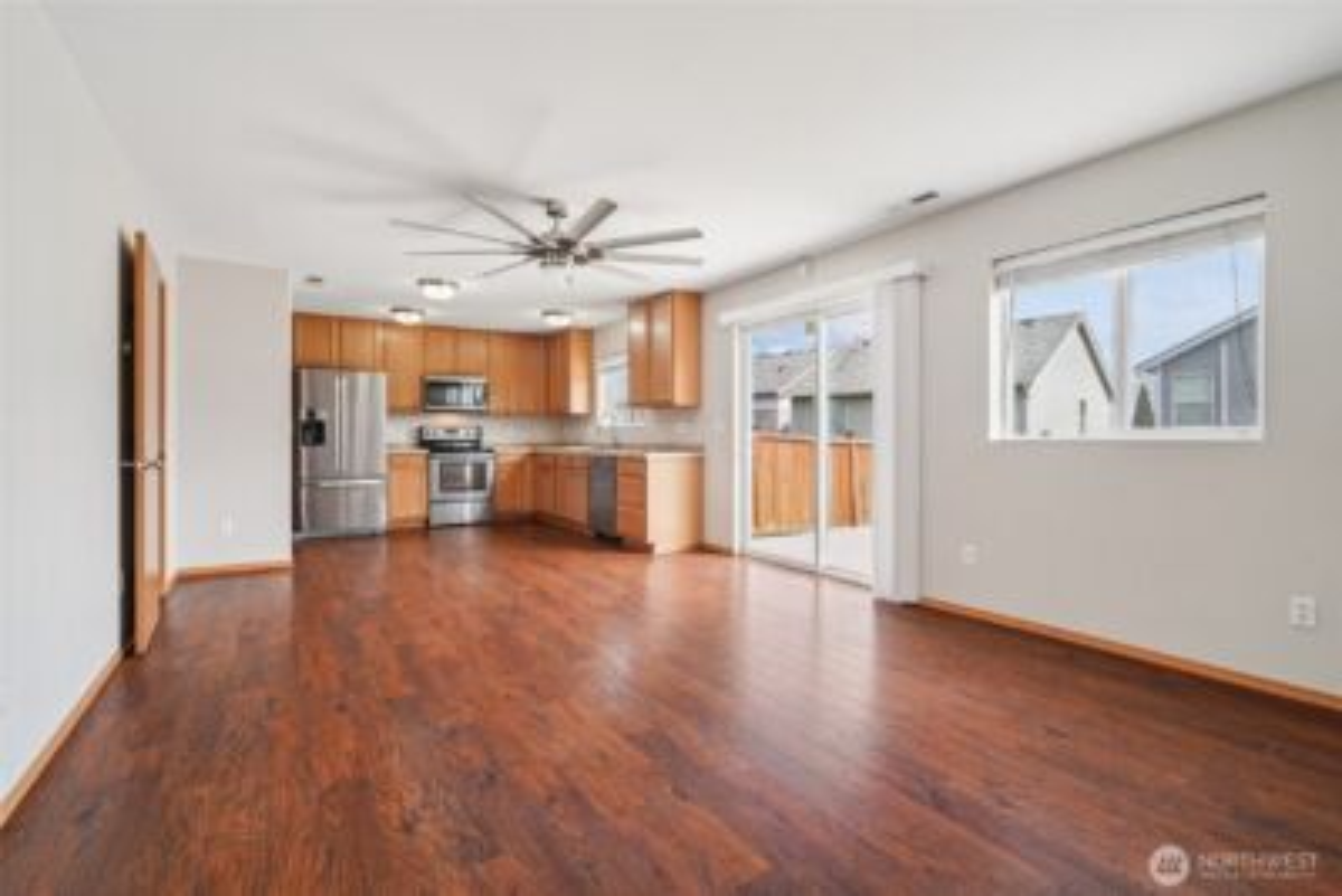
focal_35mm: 16
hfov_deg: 96.7
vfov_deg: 73.8
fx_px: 597
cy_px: 448
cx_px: 671
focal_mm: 16
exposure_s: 1/160
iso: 1600
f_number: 8
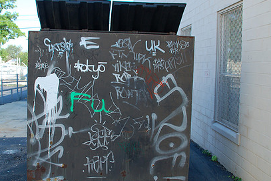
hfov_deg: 41.8
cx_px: 115
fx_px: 354
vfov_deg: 28.6
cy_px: 89
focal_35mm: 47
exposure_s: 1/160
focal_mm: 22
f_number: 4.5
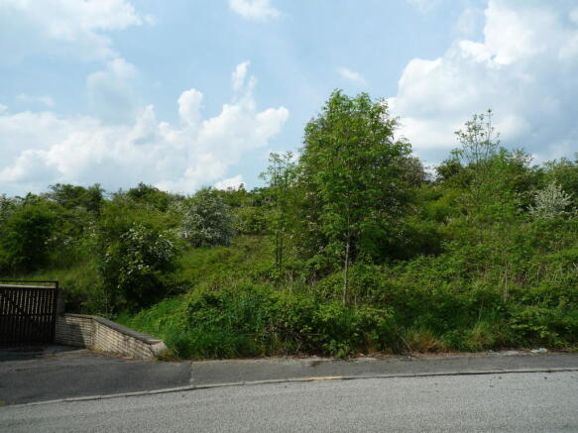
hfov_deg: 60.0
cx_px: 289
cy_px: 216
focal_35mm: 30
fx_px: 501
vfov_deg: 46.8
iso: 100
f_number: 5
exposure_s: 1/800
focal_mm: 5.3
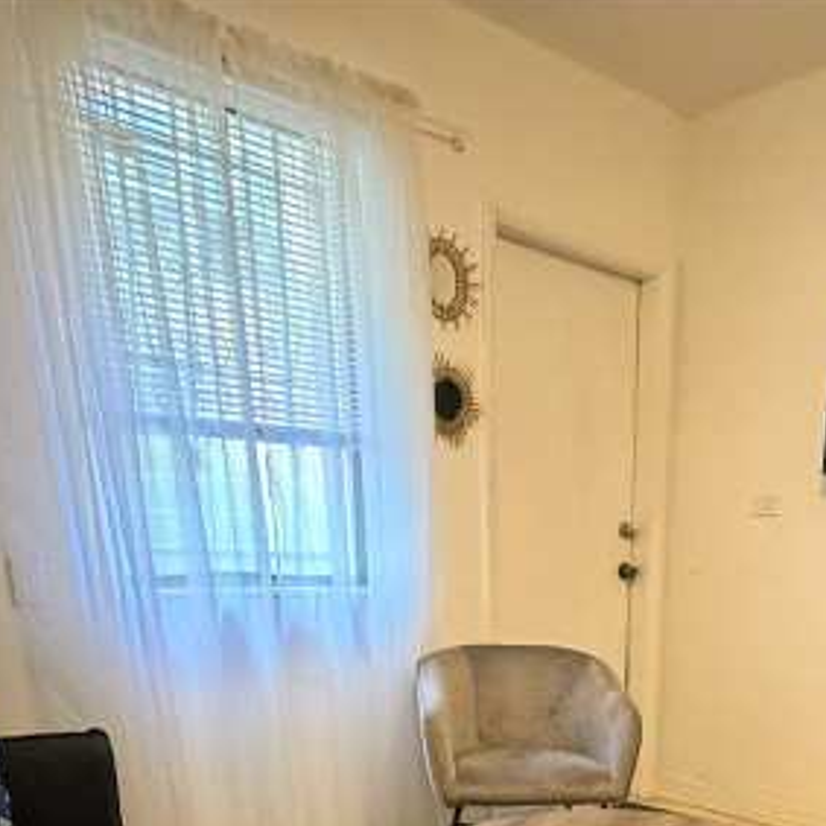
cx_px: 619
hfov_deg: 45.6
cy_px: 867
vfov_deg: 40.1
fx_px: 945
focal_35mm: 35
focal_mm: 2.22
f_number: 2.2
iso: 800
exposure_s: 1/40
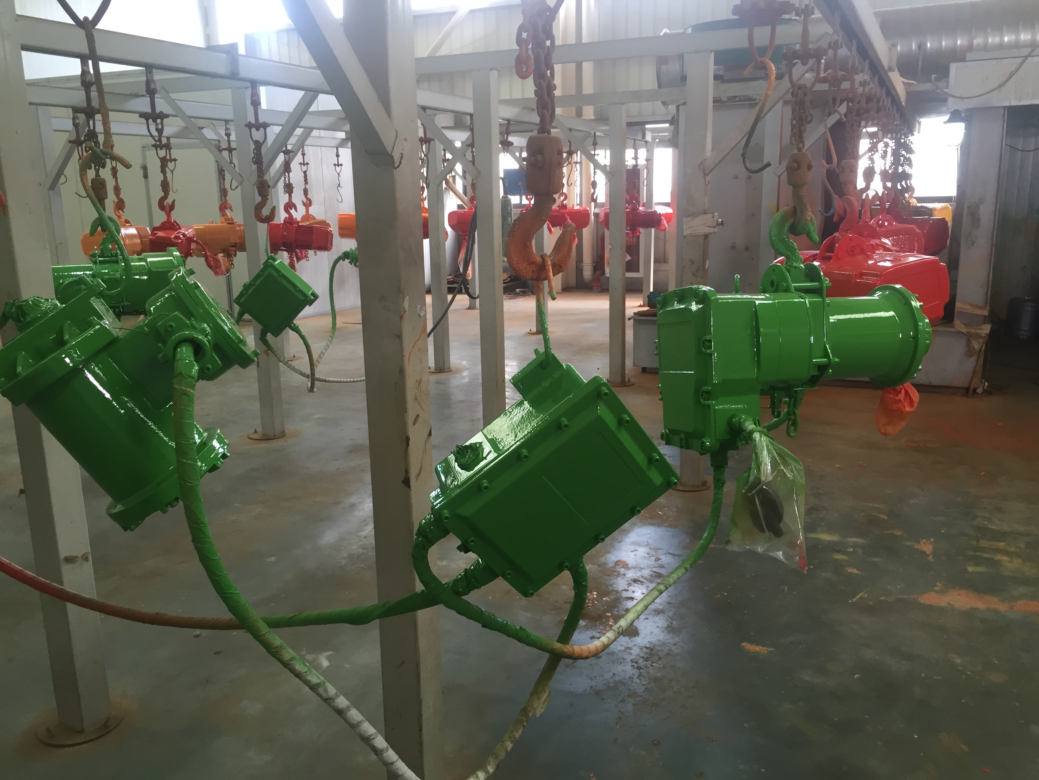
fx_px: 870
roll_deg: +0.9
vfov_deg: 48.2
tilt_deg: -12.9
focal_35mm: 29
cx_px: 520
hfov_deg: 61.7
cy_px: 390
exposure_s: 1/30
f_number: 2.2
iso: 64
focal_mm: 4.15
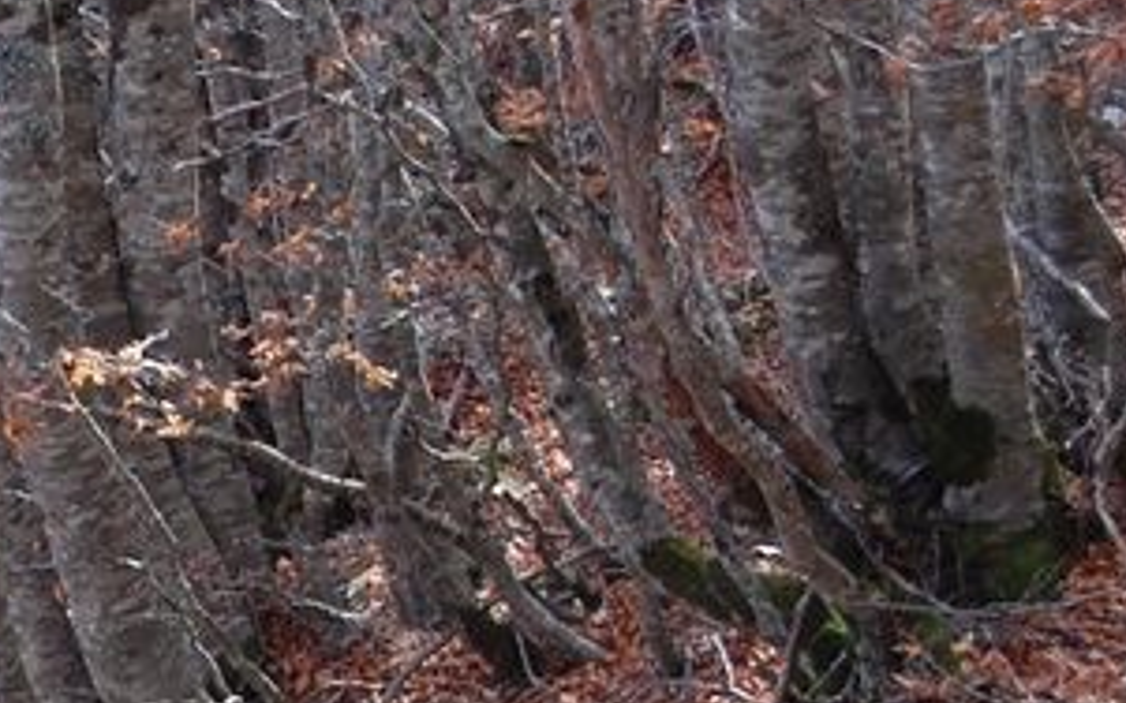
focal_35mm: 278
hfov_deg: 7.5
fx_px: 8529
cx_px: -238
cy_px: 890
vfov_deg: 4.7
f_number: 5.6
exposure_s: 1/100
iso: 400
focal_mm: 52
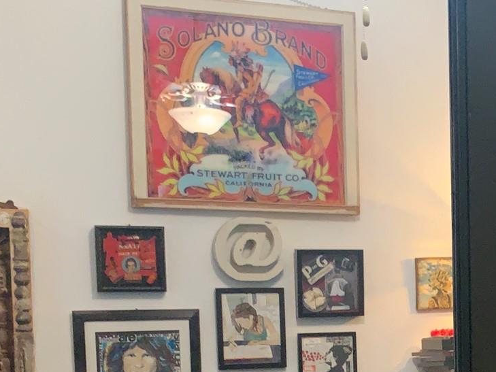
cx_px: 482
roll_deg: +0.1
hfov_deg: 25.5
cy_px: 403
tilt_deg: -5.2
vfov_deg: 19.4
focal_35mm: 73
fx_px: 1046
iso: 320
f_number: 1.8
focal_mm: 4.25
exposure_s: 1/40
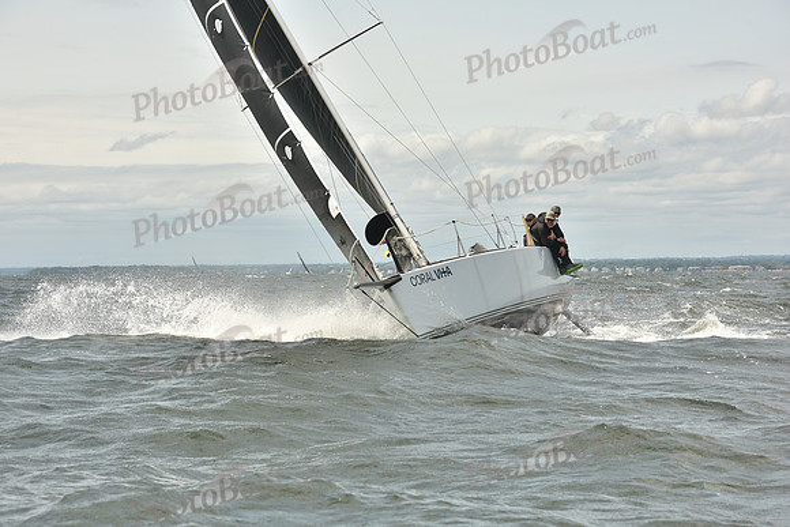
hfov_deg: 20.4
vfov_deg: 13.7
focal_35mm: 100
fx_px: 2195
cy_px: 264
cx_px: 395
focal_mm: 100
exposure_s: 1/800
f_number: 10
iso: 250
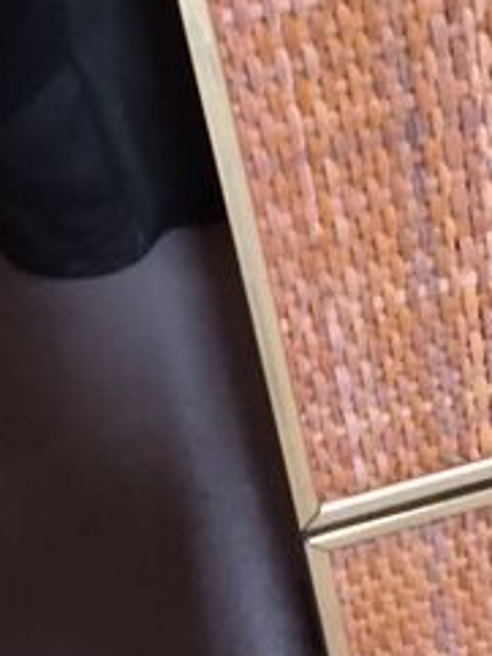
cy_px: 166
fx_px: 1458
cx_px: 527
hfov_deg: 18.5
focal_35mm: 77
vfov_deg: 25.0
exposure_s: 1/8
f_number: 2.2
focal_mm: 4.15
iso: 125
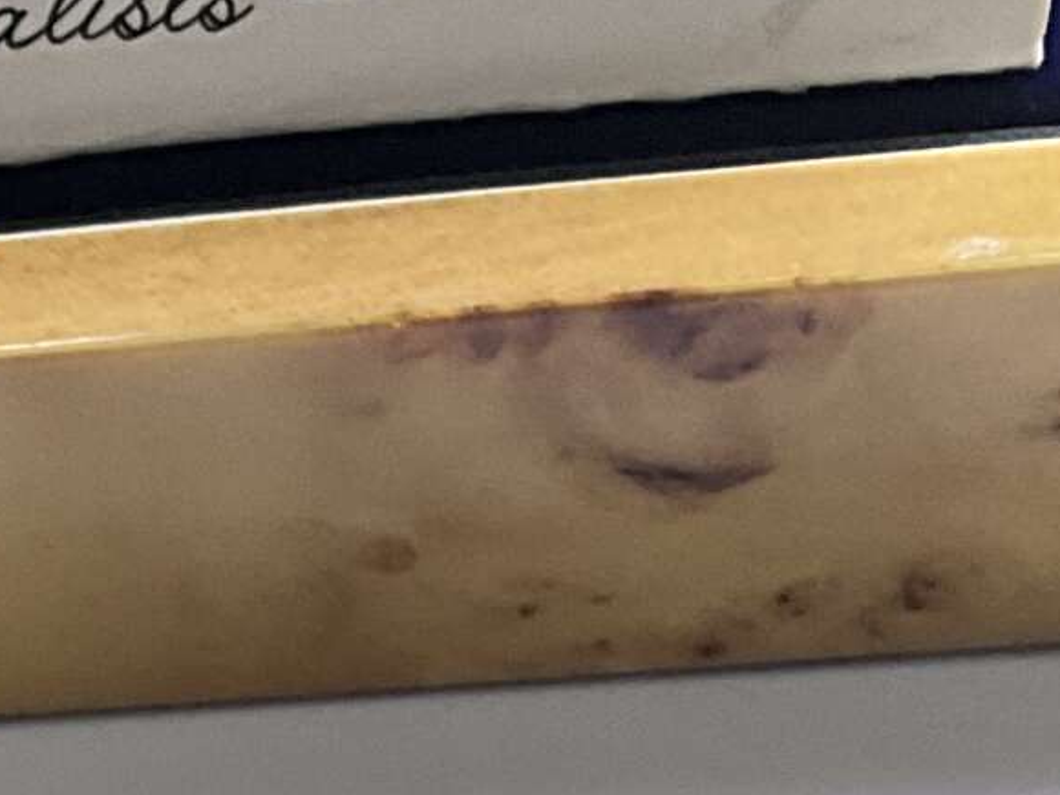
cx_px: -930
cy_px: 1031
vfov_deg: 11.3
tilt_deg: -51.4
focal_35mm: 128
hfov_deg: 13.6
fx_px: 3920
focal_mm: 3
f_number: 1.8
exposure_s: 1/112
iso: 64
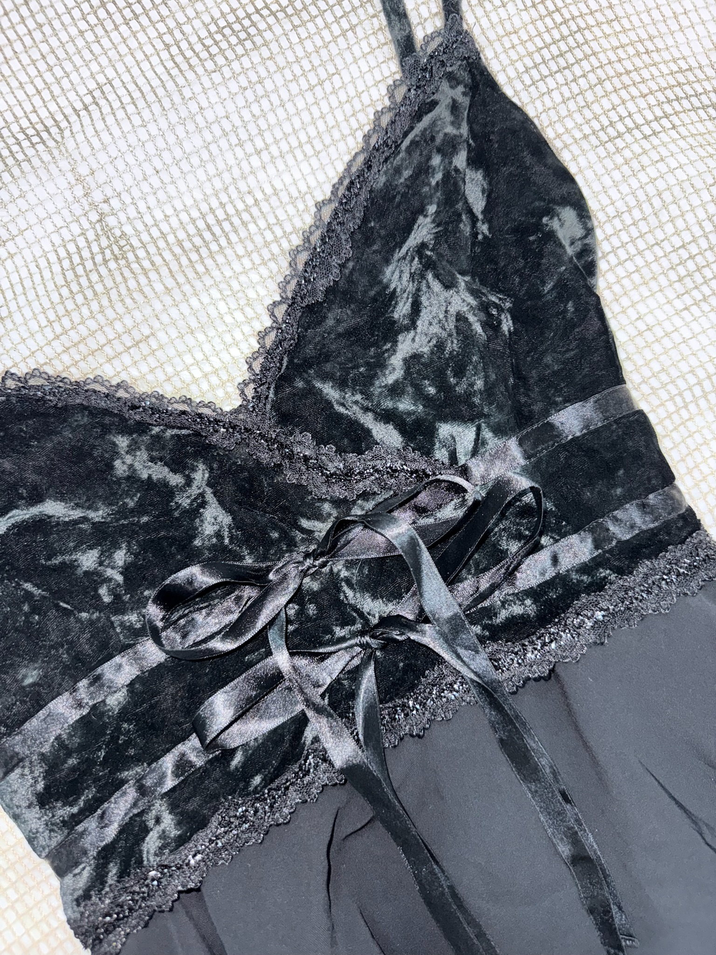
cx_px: 358
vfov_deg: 71.6
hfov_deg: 56.8
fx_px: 662
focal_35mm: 24
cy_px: 478
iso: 100
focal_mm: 6.76
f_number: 1.78
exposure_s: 1/11
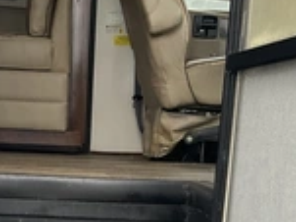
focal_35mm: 77
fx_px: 658
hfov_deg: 24.9
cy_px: 281
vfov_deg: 18.0
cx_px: 57
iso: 20
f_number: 1.8
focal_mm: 3
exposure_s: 1/233
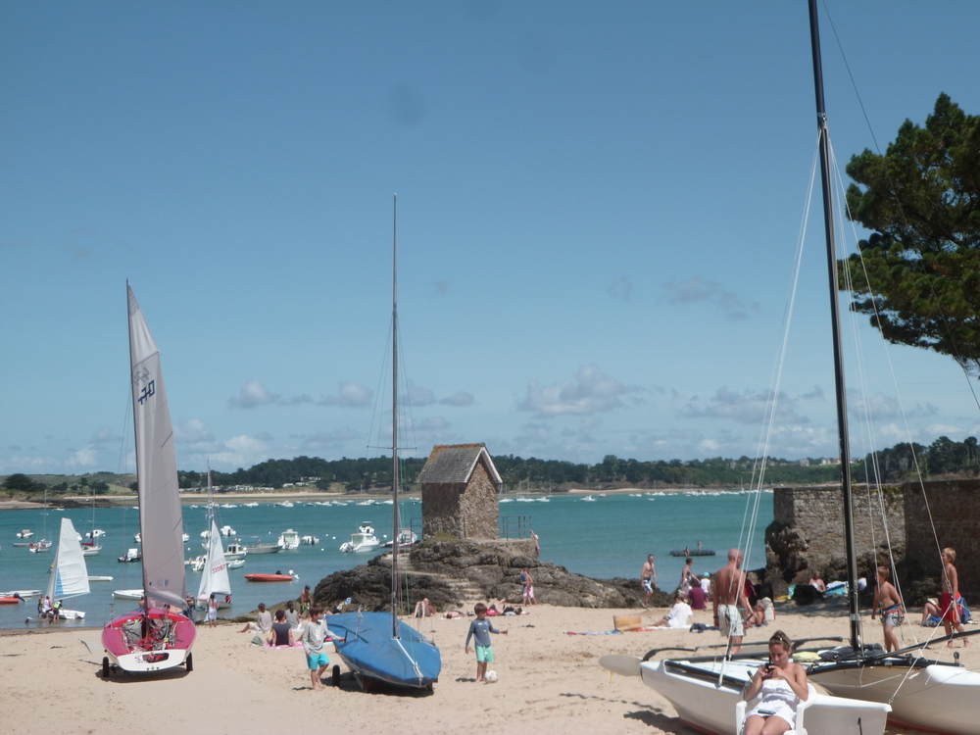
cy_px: 368
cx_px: 490
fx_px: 1416
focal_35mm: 50
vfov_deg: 29.1
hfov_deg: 38.2
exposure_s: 1/1300
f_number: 3.9
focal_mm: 9
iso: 100
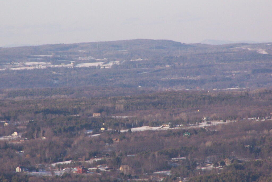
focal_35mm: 396
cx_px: 136
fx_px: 2991
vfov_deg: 3.5
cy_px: 98
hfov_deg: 5.2
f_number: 7.1
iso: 400
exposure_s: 1/640
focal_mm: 63
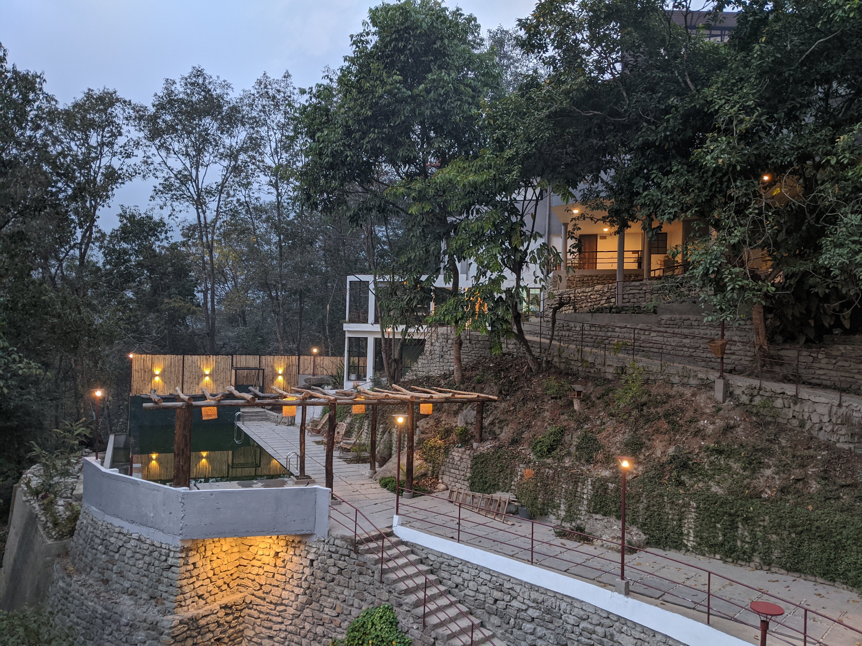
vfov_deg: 51.4
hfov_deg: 65.3
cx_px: 431
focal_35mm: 27
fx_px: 672
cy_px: 323
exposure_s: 1/33.4
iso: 133
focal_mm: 4.44
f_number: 1.8
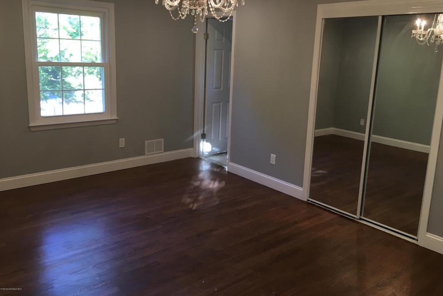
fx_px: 381
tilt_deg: -10.7
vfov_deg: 42.2
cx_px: 223
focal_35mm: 31
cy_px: 128
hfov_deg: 60.3
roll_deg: -2.2
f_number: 2.2
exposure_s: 1/30
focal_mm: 4.15
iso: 50
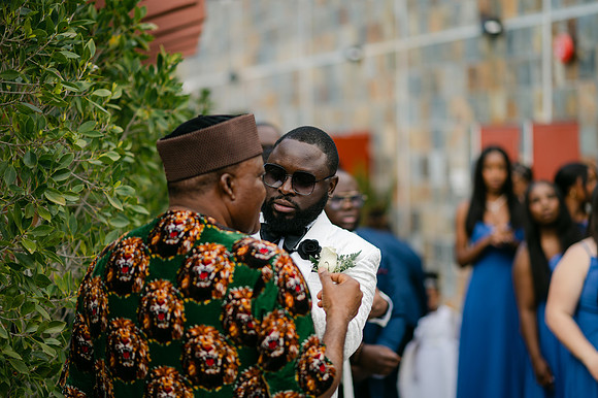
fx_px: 1411
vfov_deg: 16.1
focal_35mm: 85
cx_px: 299
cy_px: 199
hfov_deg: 23.9
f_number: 2
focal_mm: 85
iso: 100
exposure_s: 1/1600
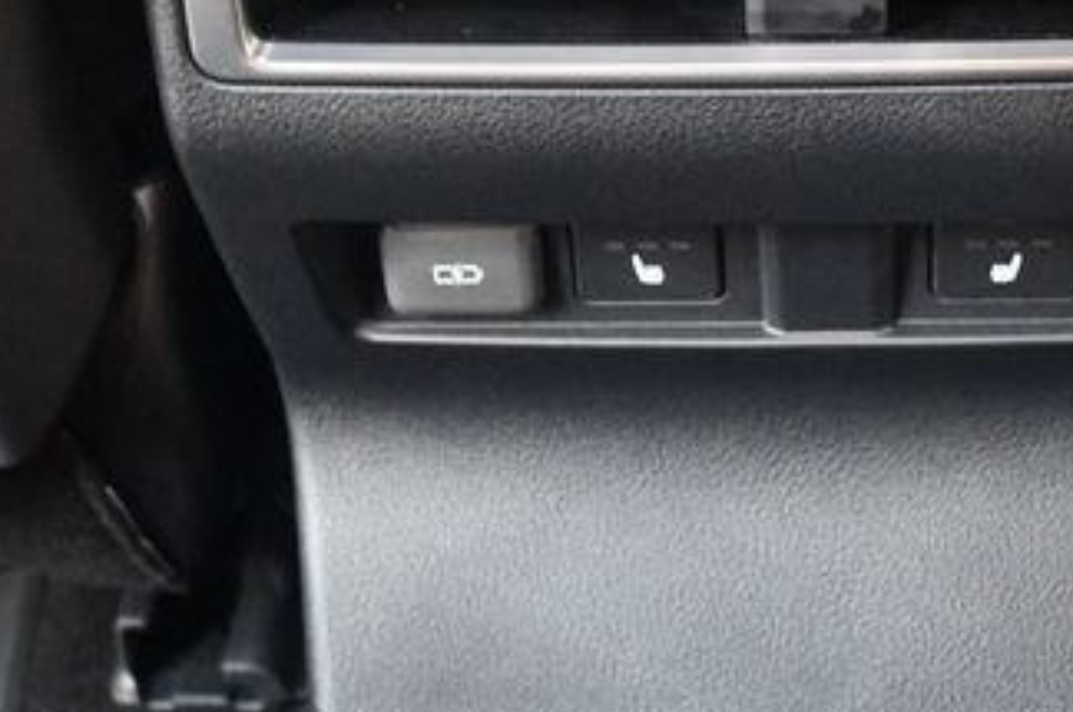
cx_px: 805
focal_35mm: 89
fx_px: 2649
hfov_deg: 22.7
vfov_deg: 15.3
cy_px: 275
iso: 12800
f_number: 4
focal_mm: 30
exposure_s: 1/25
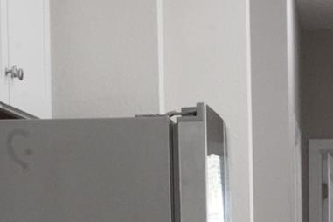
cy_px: 341
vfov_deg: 9.1
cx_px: 364
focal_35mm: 147
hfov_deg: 13.7
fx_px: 1360
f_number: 18
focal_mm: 35
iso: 12800
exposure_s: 1/60
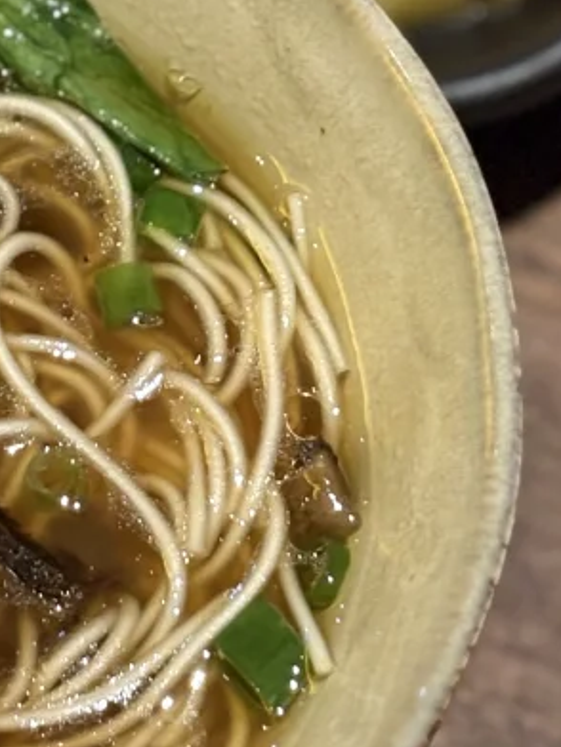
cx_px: -8
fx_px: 4127
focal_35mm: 191
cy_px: 152
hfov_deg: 7.7
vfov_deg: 10.3
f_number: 1.6
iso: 320
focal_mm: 5.96
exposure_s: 1/32
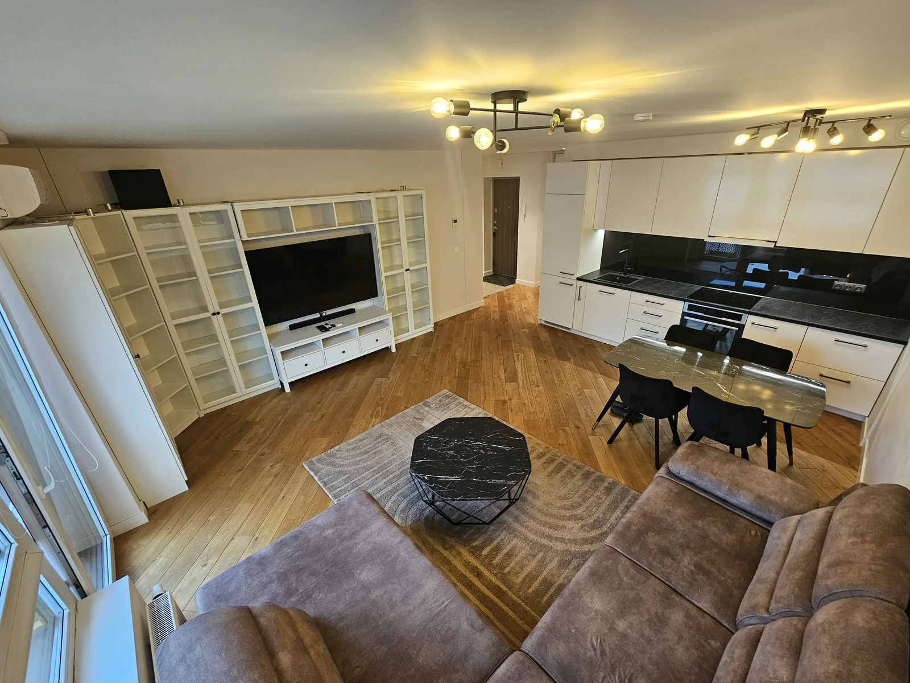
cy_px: 342
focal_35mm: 13
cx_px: 455
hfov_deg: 106.2
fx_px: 342
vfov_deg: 89.9
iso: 200
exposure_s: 1/70.8
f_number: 2.2
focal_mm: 2.2
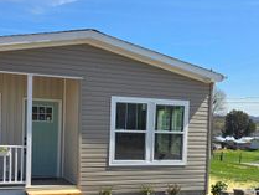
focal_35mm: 55
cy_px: 147
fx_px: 412
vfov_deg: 26.2
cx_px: 144
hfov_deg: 34.9
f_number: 1.7
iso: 12
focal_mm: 6.3
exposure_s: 1/722
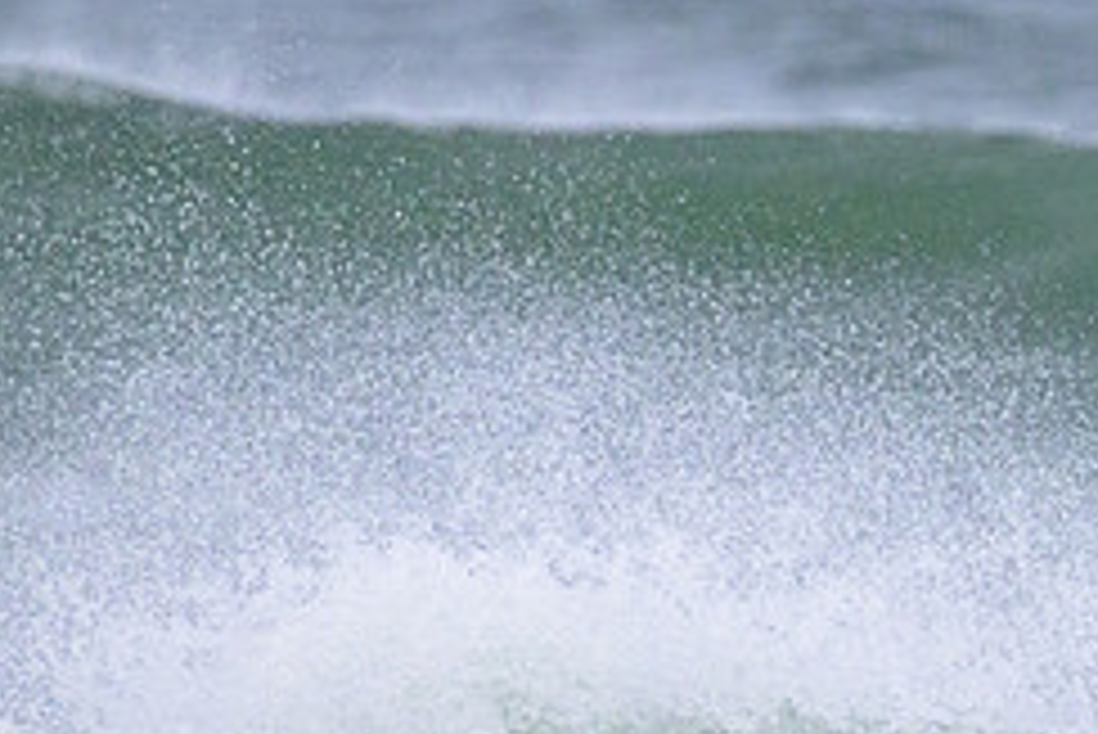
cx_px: 968
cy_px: 905
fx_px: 61766
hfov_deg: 1.0
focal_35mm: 2024
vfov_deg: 0.7
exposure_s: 1/3200
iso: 3600
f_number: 11
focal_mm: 800
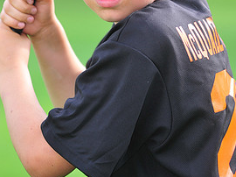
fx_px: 2813
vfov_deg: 3.6
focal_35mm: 413
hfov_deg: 4.8
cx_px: 112
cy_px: -55
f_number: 4.5
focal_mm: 200
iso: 400
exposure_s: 1/400
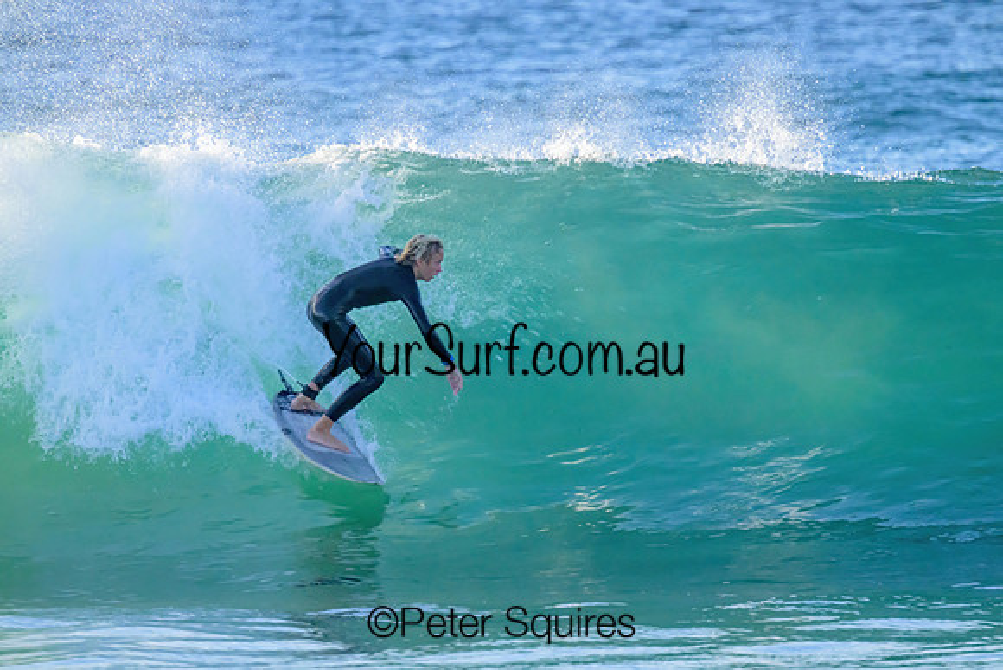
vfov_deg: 1.7
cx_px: 502
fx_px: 22293
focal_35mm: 800
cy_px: 335
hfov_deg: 2.6
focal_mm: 800
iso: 4500
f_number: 11
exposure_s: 1/2000
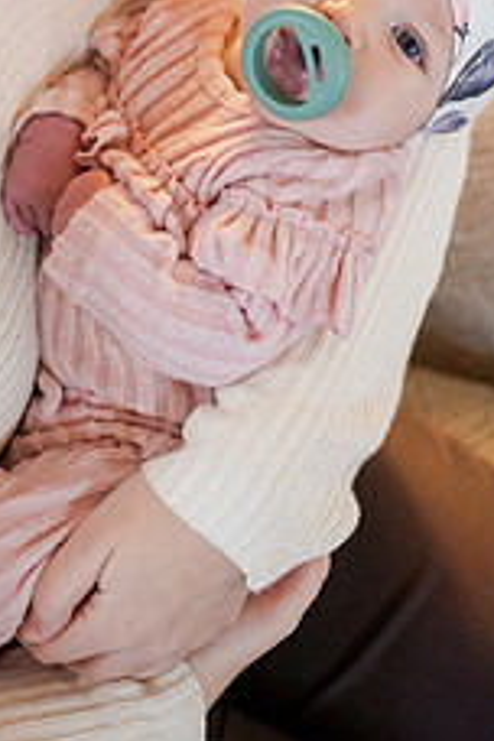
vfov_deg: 27.8
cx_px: 244
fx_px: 1420
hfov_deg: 19.7
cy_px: 26
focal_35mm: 69
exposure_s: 1/200
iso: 2000
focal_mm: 35
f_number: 2.2
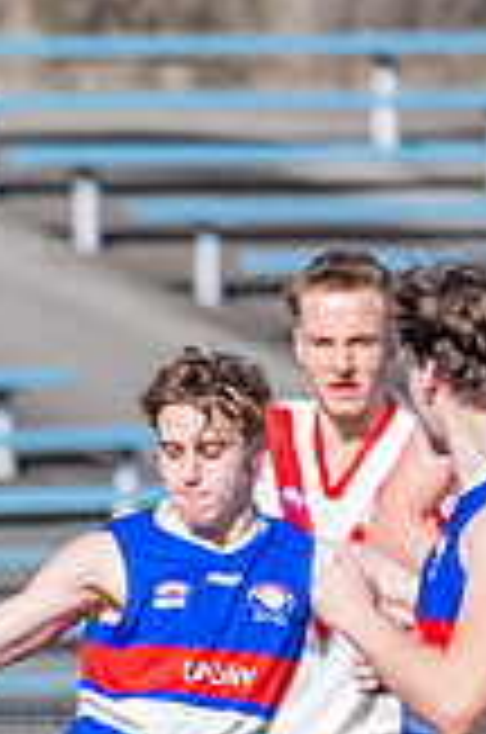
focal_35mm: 1929
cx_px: 589
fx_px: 39226
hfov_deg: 0.7
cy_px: 1098
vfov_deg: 1.1
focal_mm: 400
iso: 800
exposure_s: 1/1600
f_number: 8
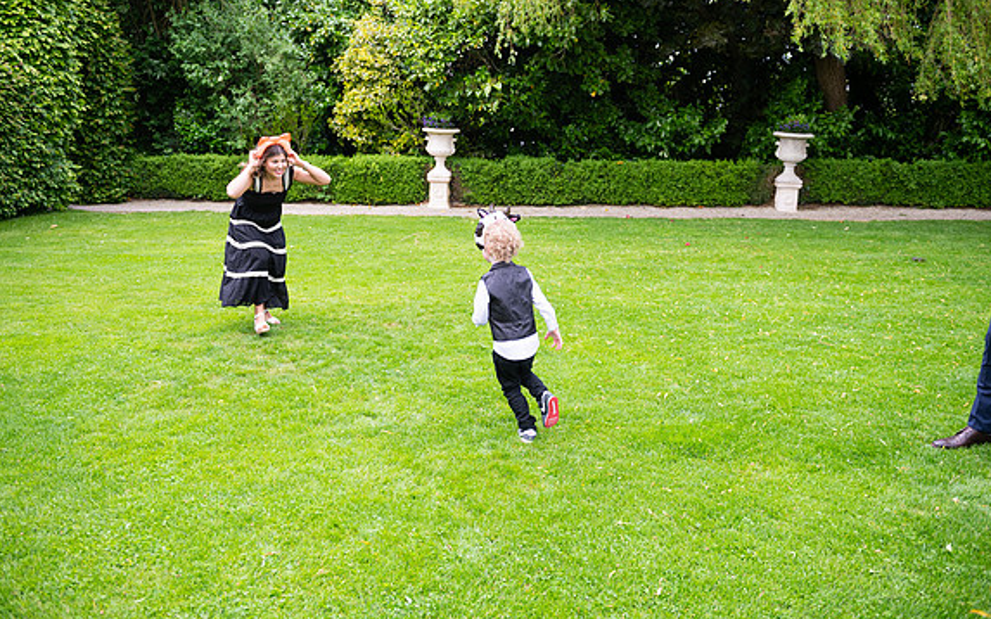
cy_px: 312
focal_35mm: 33
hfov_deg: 58.1
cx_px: 495
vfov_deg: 38.3
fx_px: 891
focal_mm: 32
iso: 200
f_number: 3.5
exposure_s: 1/200
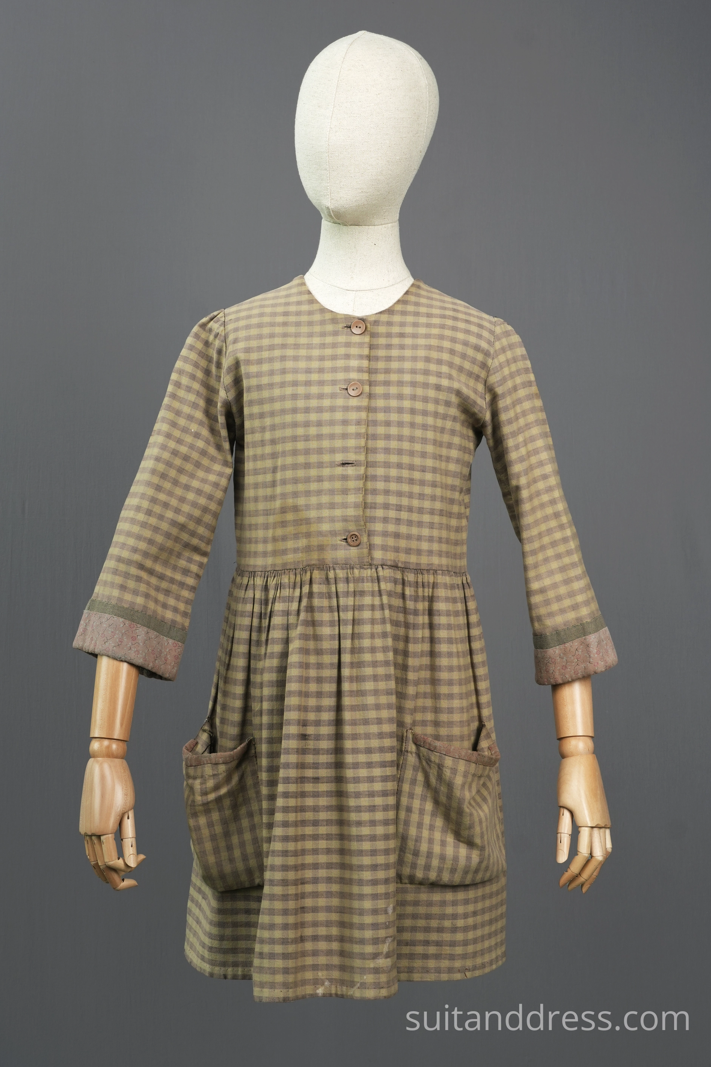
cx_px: 359
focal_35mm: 60
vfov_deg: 33.7
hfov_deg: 22.8
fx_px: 1763
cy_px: 527
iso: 320
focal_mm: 39
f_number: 8
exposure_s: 1/30
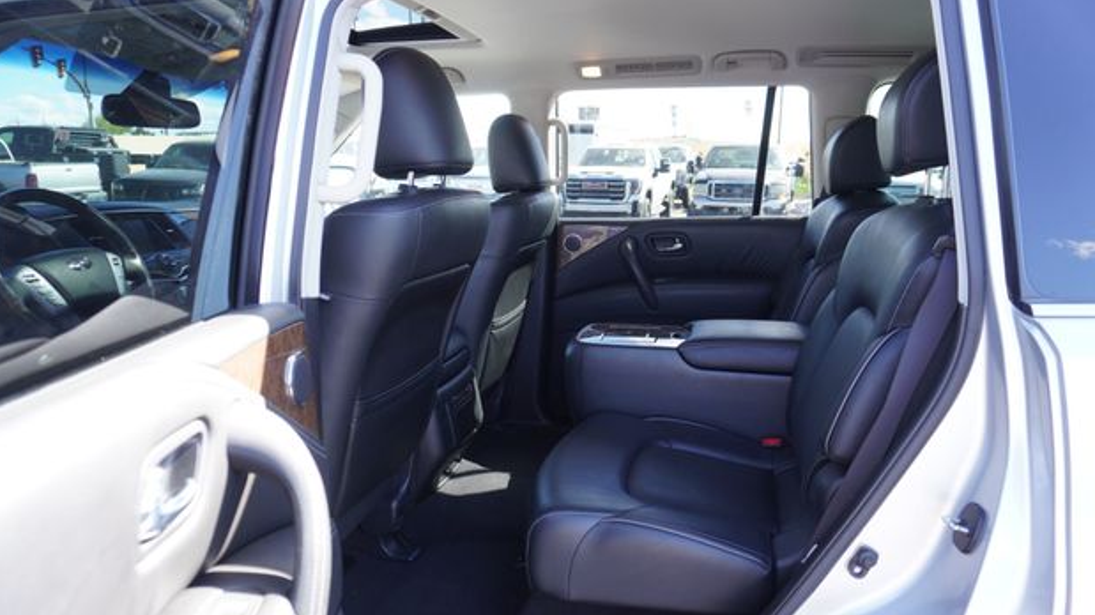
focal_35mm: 26
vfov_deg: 44.1
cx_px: 559
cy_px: 373
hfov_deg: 71.9
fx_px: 755
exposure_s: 1/60
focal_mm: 16
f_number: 4
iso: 160
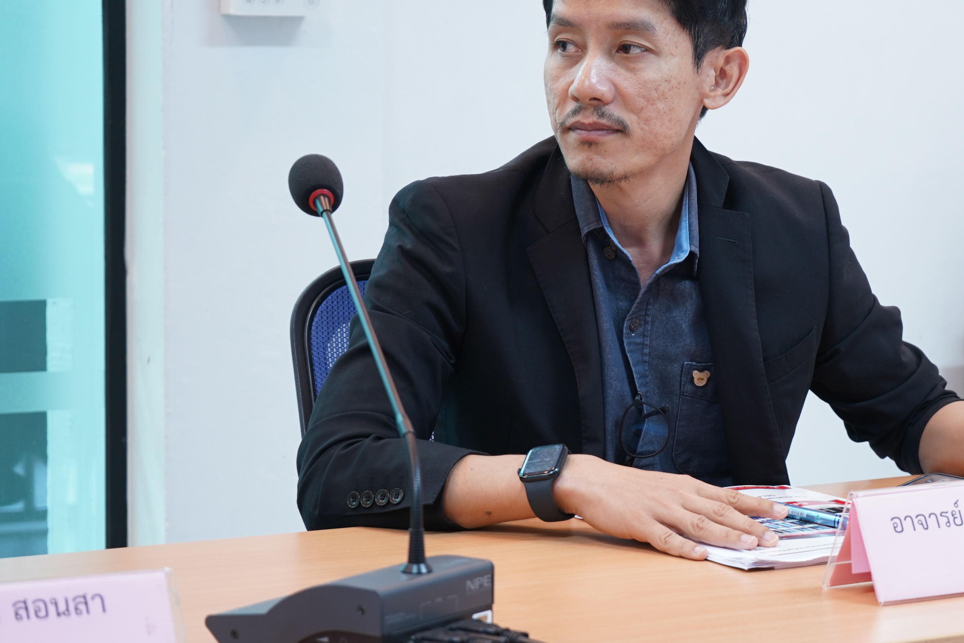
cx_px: 694
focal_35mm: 103
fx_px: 2758
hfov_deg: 19.7
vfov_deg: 13.3
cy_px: 280
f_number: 5.6
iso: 800
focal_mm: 70
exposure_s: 1/15
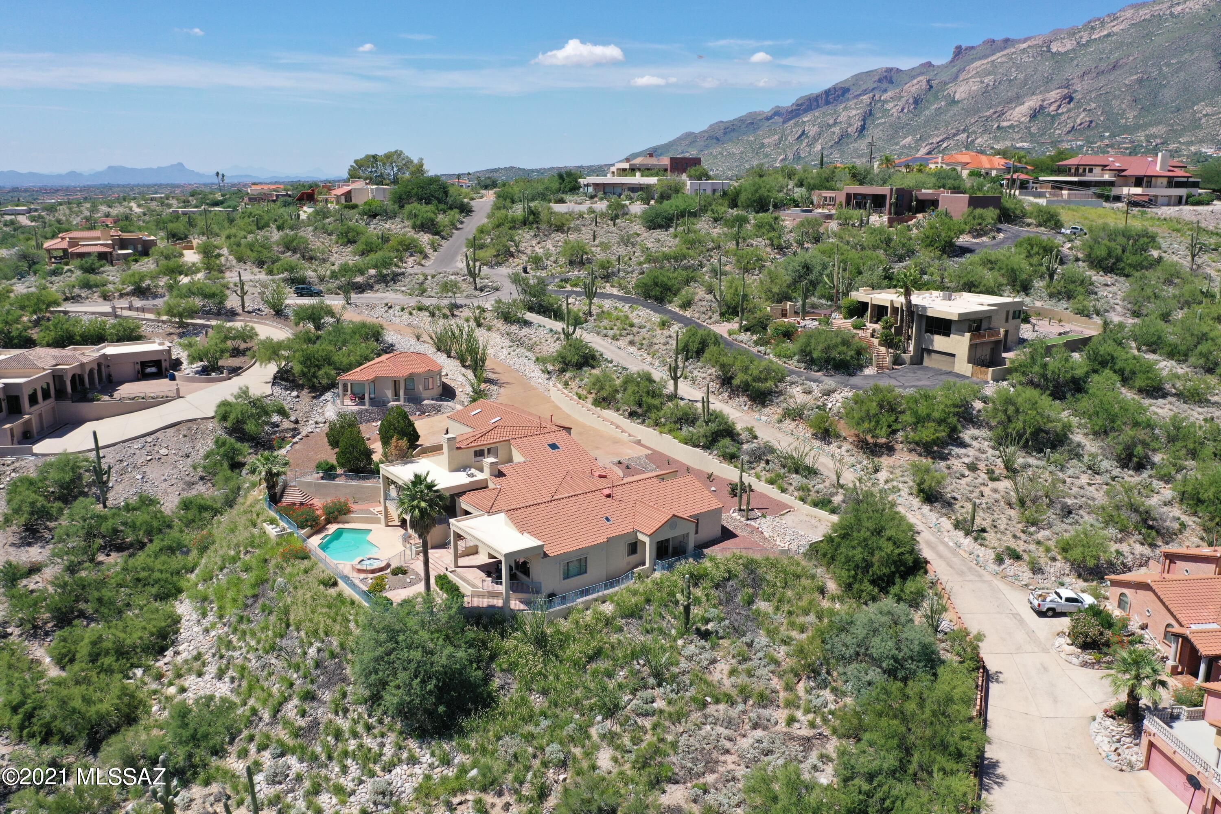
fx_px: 950
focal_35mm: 28
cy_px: 407
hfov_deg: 65.5
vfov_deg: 46.4
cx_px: 610
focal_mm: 10.26
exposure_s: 1/120
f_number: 4
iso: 100
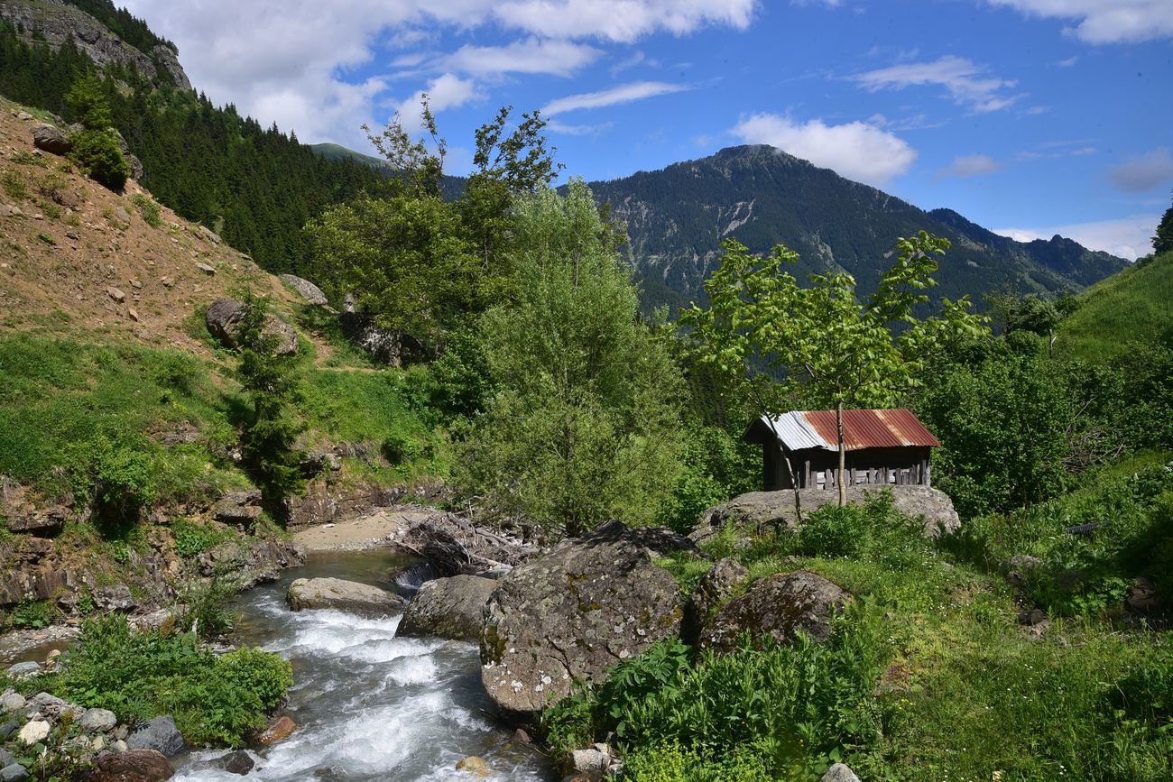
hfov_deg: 39.6
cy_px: 391
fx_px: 1629
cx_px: 586
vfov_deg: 27.0
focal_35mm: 50
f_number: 18
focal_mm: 50
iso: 200
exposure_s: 1/125
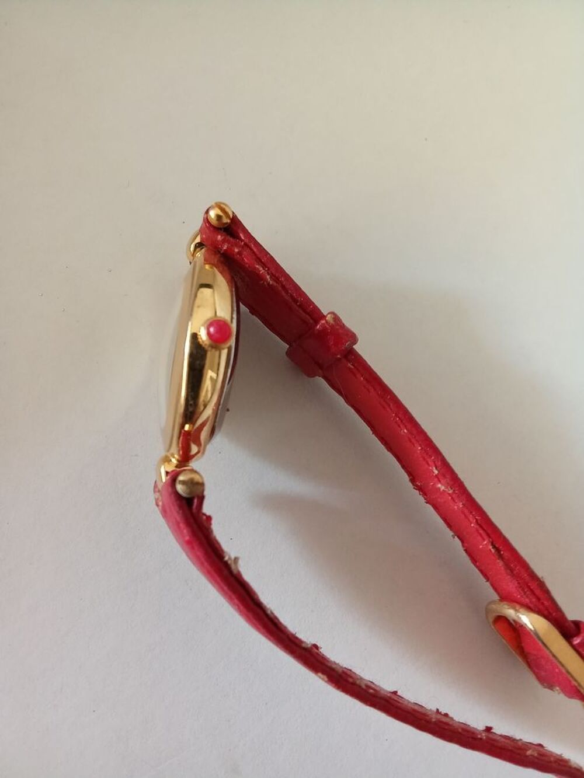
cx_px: 292
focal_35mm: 28
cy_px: 389
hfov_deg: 49.8
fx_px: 630
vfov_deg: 63.4
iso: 200
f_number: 2
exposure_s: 1/33.3
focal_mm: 2.78
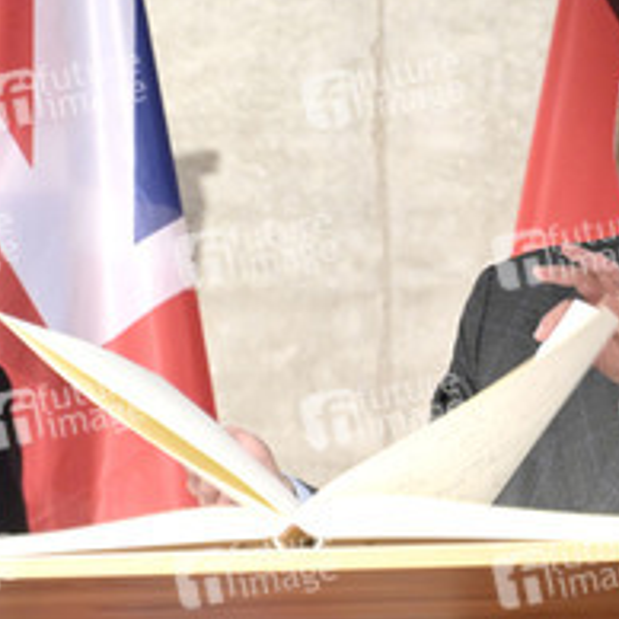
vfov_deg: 3.0
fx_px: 11997
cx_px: 617
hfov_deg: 3.0
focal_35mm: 593
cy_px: 332
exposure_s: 1/200
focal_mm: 300
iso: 6400
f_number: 5.6
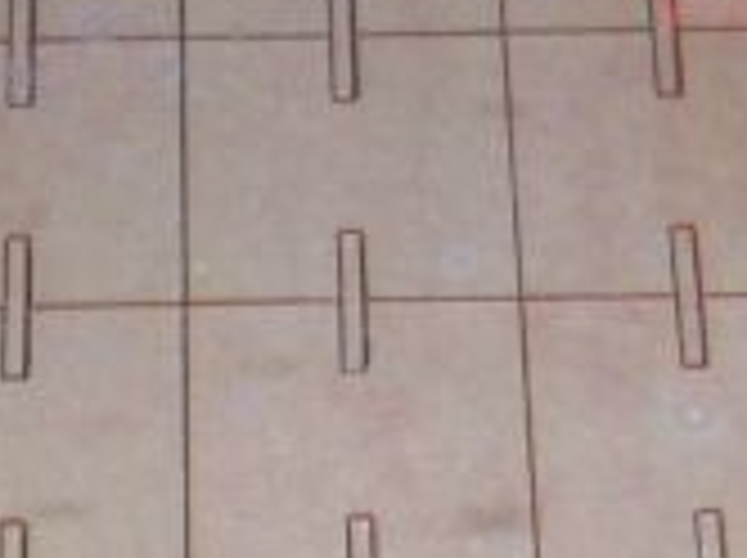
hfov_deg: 11.3
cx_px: 117
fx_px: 3749
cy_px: 634
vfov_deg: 8.4
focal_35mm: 174
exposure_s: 1/60
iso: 80
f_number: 2.8
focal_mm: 7.5
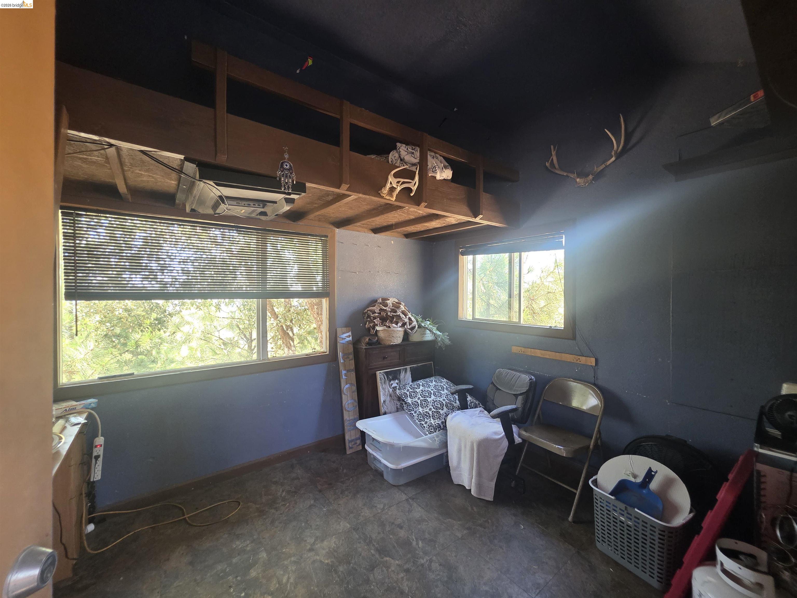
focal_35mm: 13
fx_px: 299
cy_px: 299
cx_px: 398
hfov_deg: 106.2
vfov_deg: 89.9
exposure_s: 1/60
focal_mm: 2.2
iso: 320
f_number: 1.9
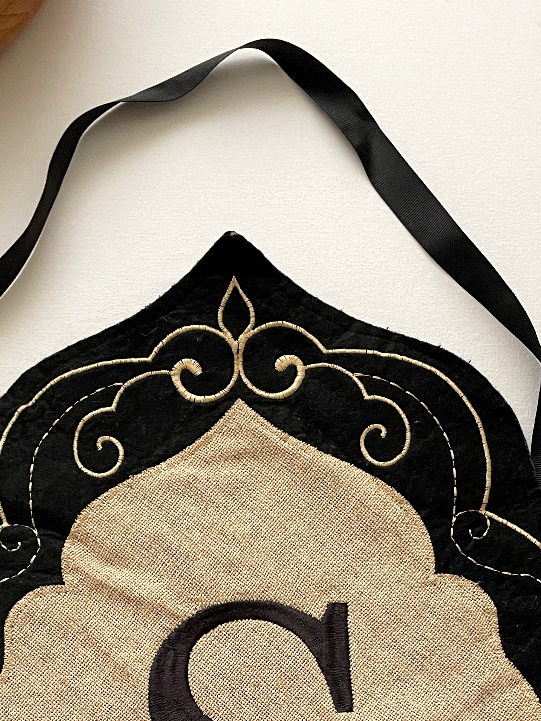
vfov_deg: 32.5
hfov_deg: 27.0
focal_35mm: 54
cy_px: 730
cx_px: 224
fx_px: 1125
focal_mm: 4.2
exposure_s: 1/60
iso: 320
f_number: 1.6
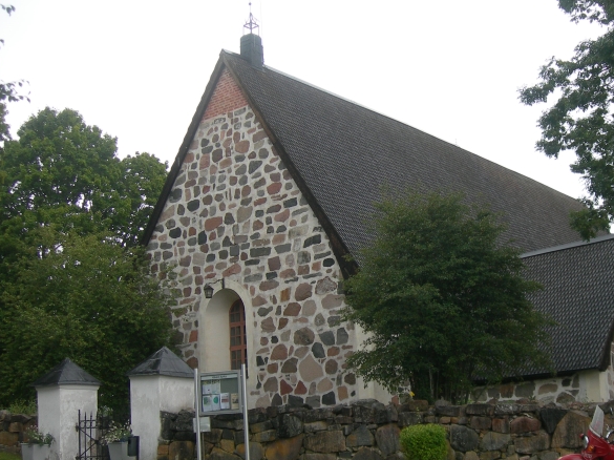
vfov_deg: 28.0
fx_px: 922
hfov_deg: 36.5
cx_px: 397
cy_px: 272
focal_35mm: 52
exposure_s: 1/266
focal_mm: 7.8
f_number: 2.8
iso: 50
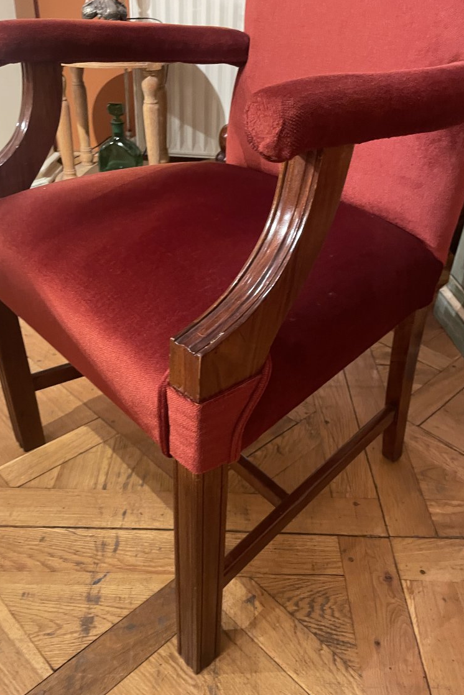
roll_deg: -2.1
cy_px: 360
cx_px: 223
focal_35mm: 29
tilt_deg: -33.3
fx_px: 561
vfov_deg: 63.6
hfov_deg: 45.0
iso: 500
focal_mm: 4.2
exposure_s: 1/25
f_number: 1.6
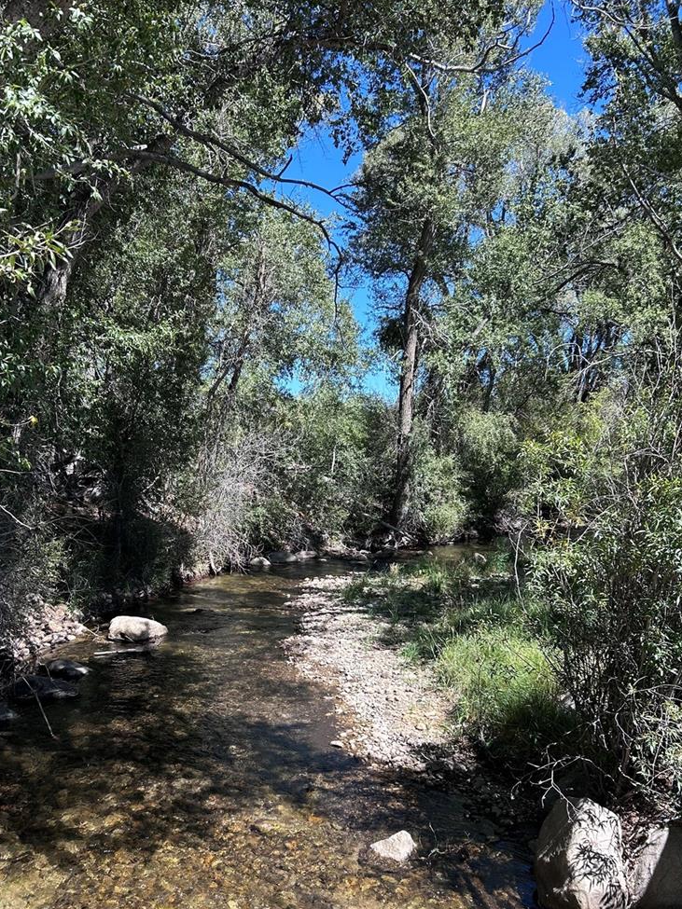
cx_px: 300
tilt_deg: -6.3
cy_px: 530
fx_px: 841
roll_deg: -1.4
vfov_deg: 56.5
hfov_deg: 44.1
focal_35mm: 32
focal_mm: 5.7
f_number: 1.5
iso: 50
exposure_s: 1/1009
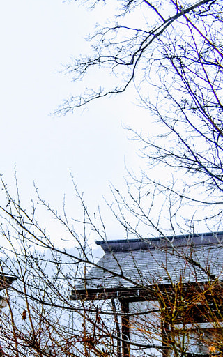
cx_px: -234
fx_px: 836
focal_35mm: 86
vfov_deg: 23.4
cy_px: 332
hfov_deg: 13.0
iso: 400
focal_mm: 18
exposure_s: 1/125
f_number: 5.6
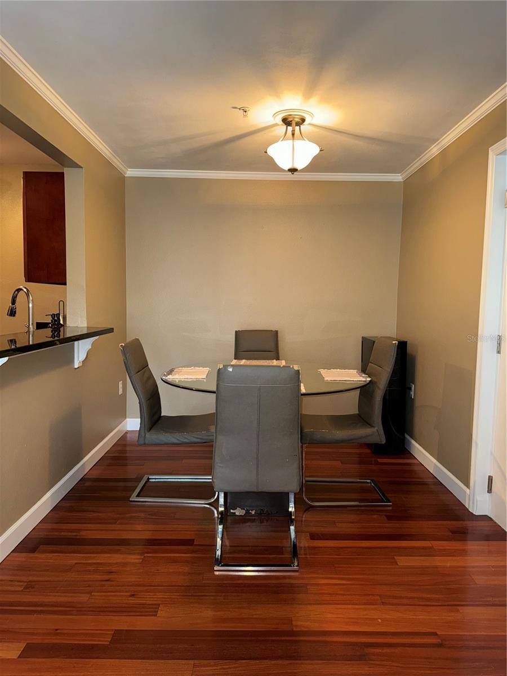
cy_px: 338
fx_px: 469
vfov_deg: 71.6
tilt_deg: -5.0
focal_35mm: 24
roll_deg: -1.1
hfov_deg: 56.8
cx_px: 254
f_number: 1.78
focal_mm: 6.76
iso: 125
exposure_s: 1/15
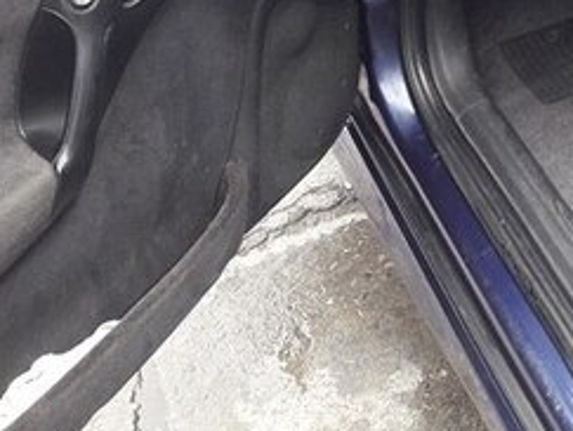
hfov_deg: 25.0
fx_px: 1260
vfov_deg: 18.3
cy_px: -101
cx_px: 490
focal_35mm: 76
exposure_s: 1/50
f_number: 1.9
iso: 40
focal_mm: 3.7
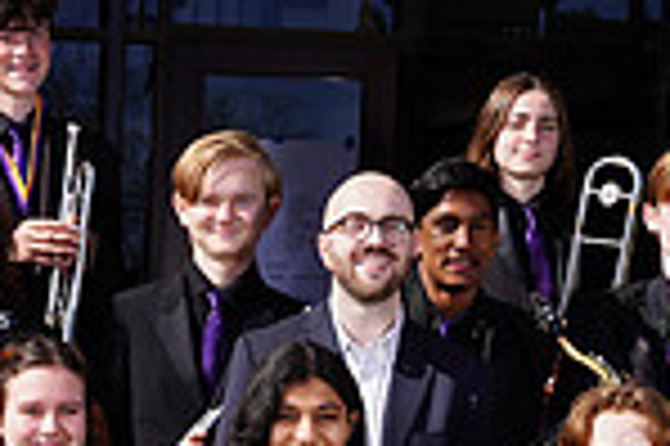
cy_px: 610
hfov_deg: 13.8
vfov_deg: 9.1
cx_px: 148
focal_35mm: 148
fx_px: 2751
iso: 100
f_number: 10
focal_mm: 38
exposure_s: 1/250
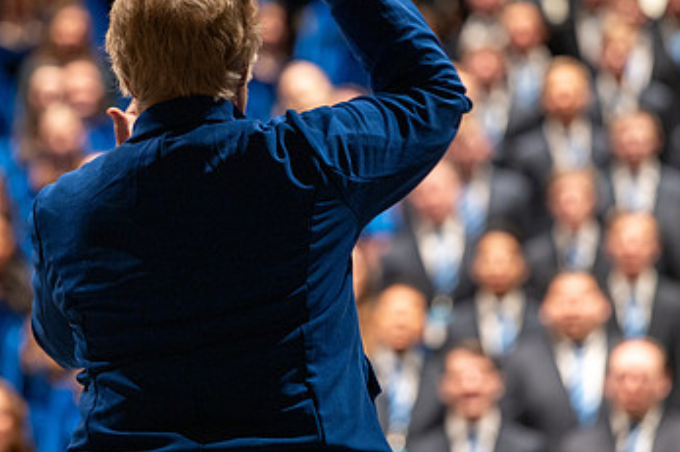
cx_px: 242
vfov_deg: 6.3
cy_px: 166
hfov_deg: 9.5
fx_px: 4097
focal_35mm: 217
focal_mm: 120
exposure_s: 1/40
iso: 640
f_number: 2.8
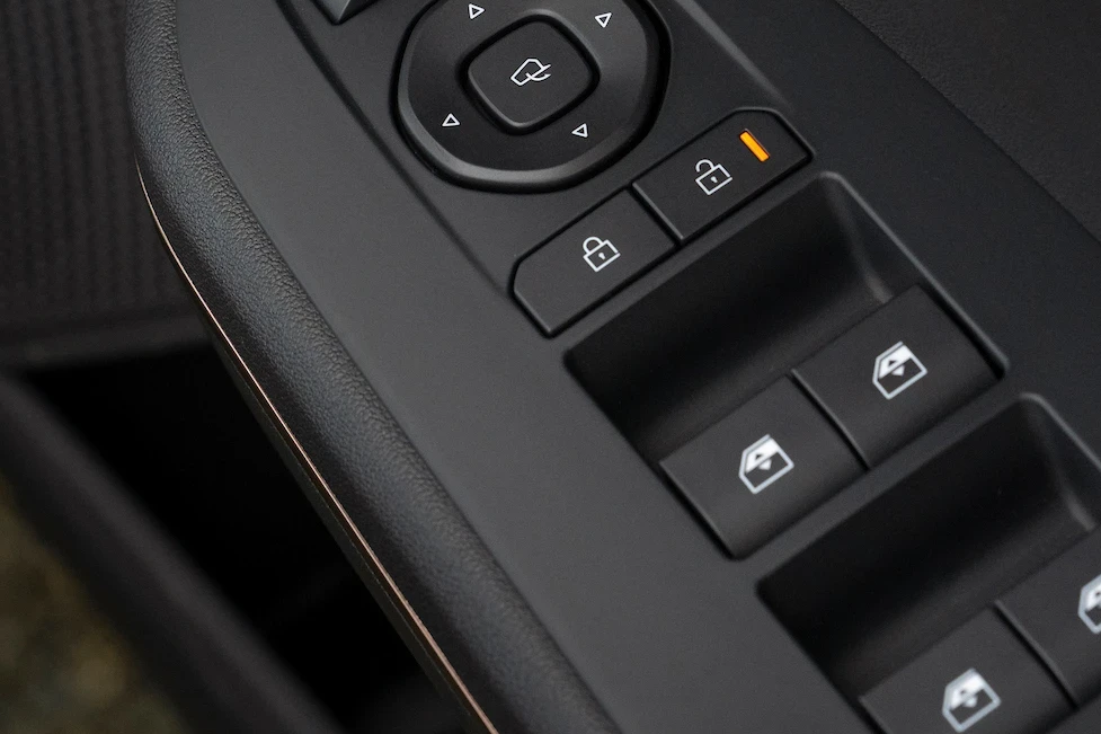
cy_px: 80
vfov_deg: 8.0
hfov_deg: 12.0
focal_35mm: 172
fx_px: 5259
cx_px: 523
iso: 1000
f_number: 6.3
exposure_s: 1/160
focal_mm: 70
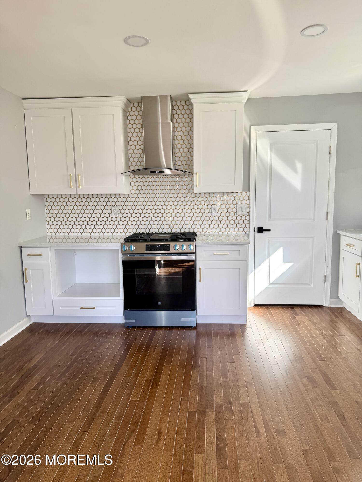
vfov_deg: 71.6
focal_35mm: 24
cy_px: 241
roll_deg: +1.1
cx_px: 181
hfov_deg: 56.8
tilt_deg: -7.5
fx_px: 335
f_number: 1.78
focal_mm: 6.76
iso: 64
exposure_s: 1/199
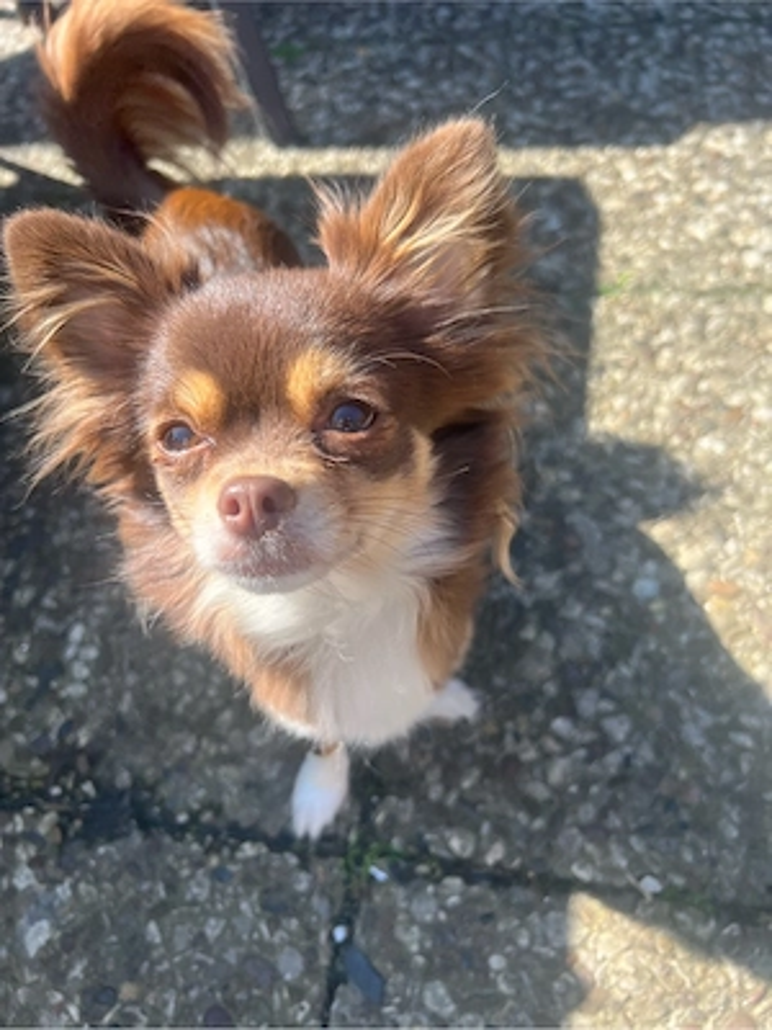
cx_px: 386
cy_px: 515
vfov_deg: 67.3
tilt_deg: -56.4
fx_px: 773
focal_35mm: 26
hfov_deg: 53.1
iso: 50
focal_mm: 5.7
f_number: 1.5
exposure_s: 1/873
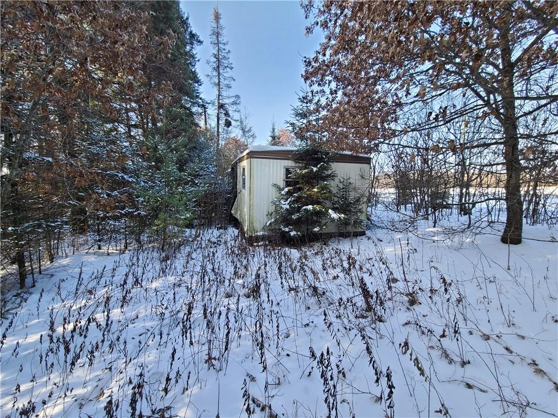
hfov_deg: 106.2
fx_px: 210
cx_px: 279
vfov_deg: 89.9
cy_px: 209
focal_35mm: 13
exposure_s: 1/227
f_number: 2.2
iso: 64
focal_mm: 2.2
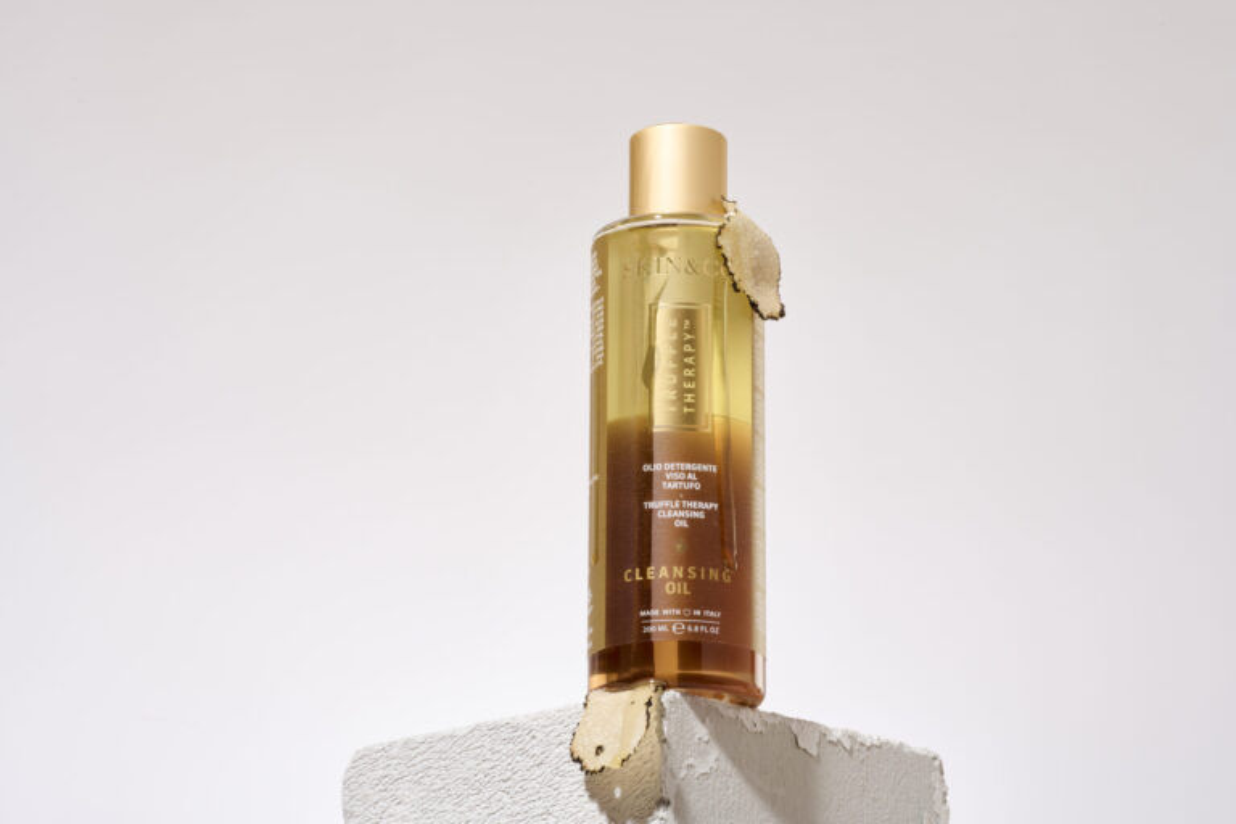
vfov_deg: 13.0
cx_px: 618
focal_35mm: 105
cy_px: 412
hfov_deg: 19.5
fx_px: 3605
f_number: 25
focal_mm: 105
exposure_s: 1/160
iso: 100
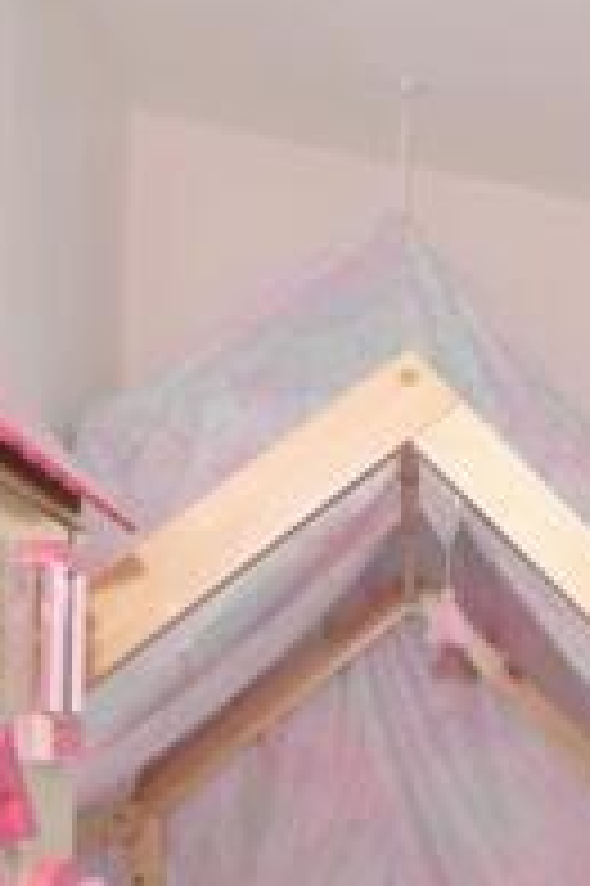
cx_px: 1230
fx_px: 1231
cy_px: 722
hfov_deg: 17.5
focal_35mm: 50
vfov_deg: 38.0
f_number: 6.3
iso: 200
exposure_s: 1/160
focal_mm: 10
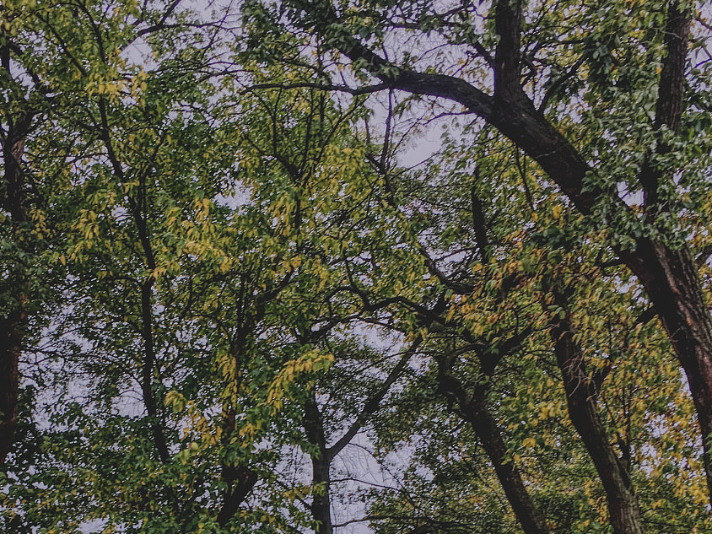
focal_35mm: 55
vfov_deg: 25.5
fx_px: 1131
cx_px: 202
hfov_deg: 34.4
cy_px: 503
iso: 25
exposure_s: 1/246
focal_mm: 4
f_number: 2.2
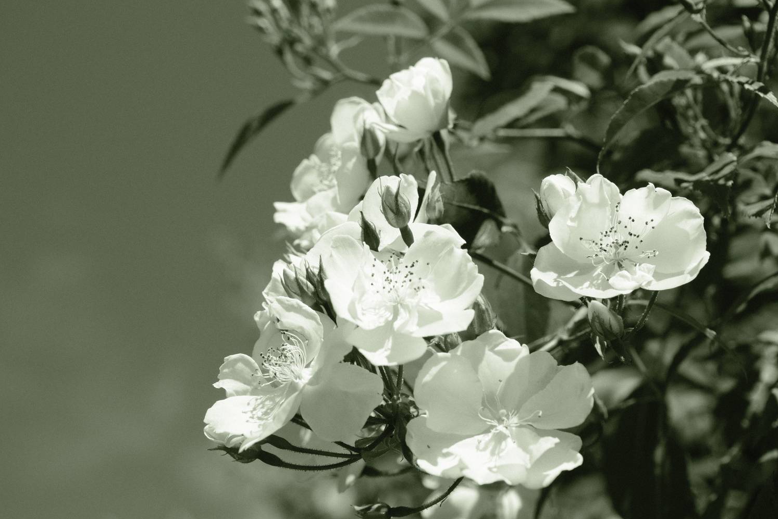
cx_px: 366
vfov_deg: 18.2
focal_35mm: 75
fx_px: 1621
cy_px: 249
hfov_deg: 27.0
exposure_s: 1/2000
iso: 640
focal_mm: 46.6
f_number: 5.6
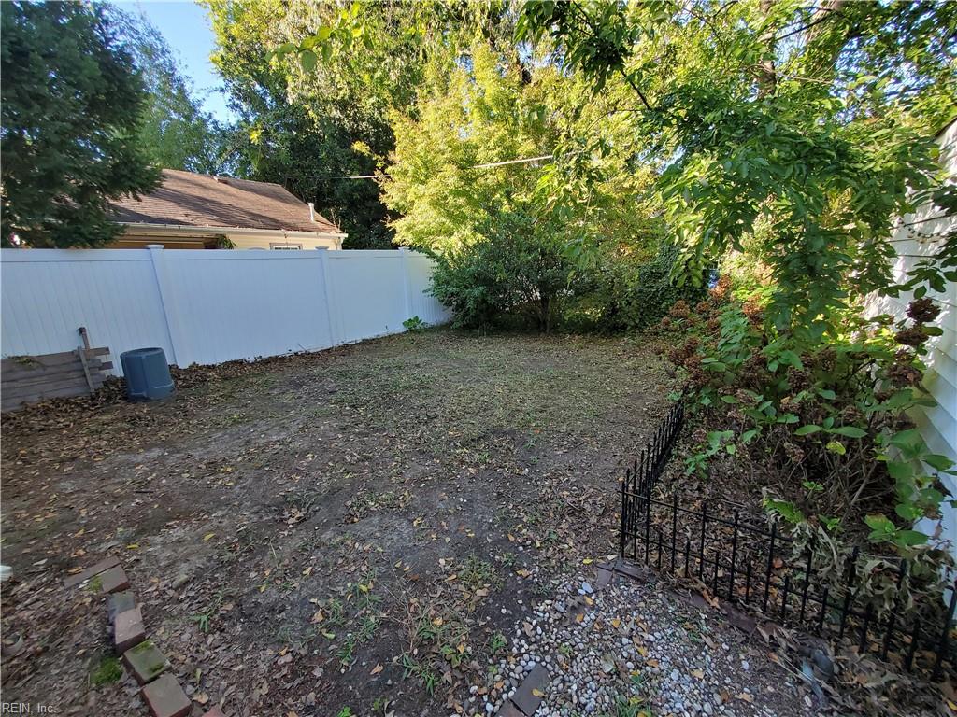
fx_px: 359
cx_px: 478
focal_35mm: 13
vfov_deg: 89.9
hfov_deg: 106.2
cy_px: 358
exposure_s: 1/60
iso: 64
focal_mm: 1.8
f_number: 2.2
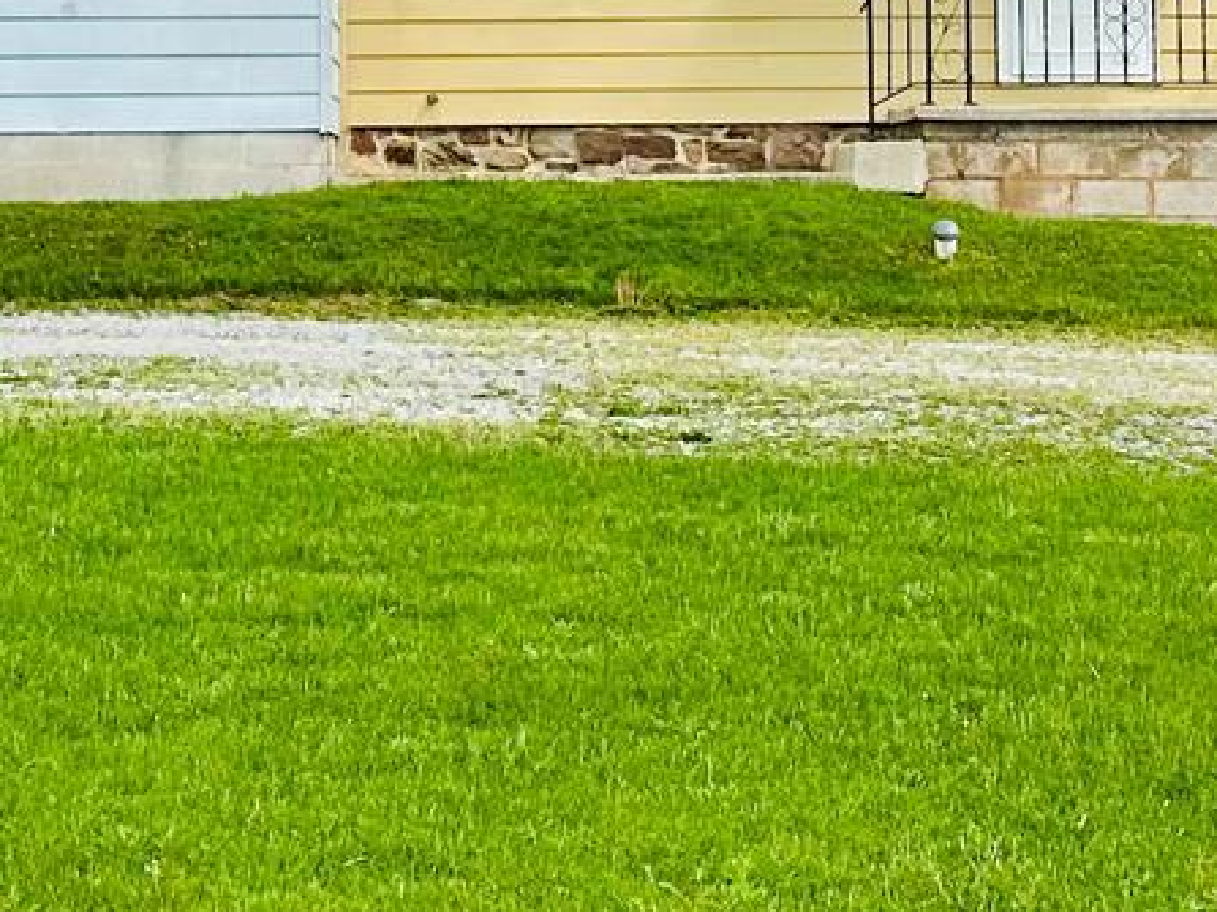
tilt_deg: +5.7
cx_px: 602
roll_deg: +0.1
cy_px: -212
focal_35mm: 110
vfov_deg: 13.1
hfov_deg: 17.9
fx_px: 3866
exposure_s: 1/4184
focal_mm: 6.86
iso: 80
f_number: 1.78
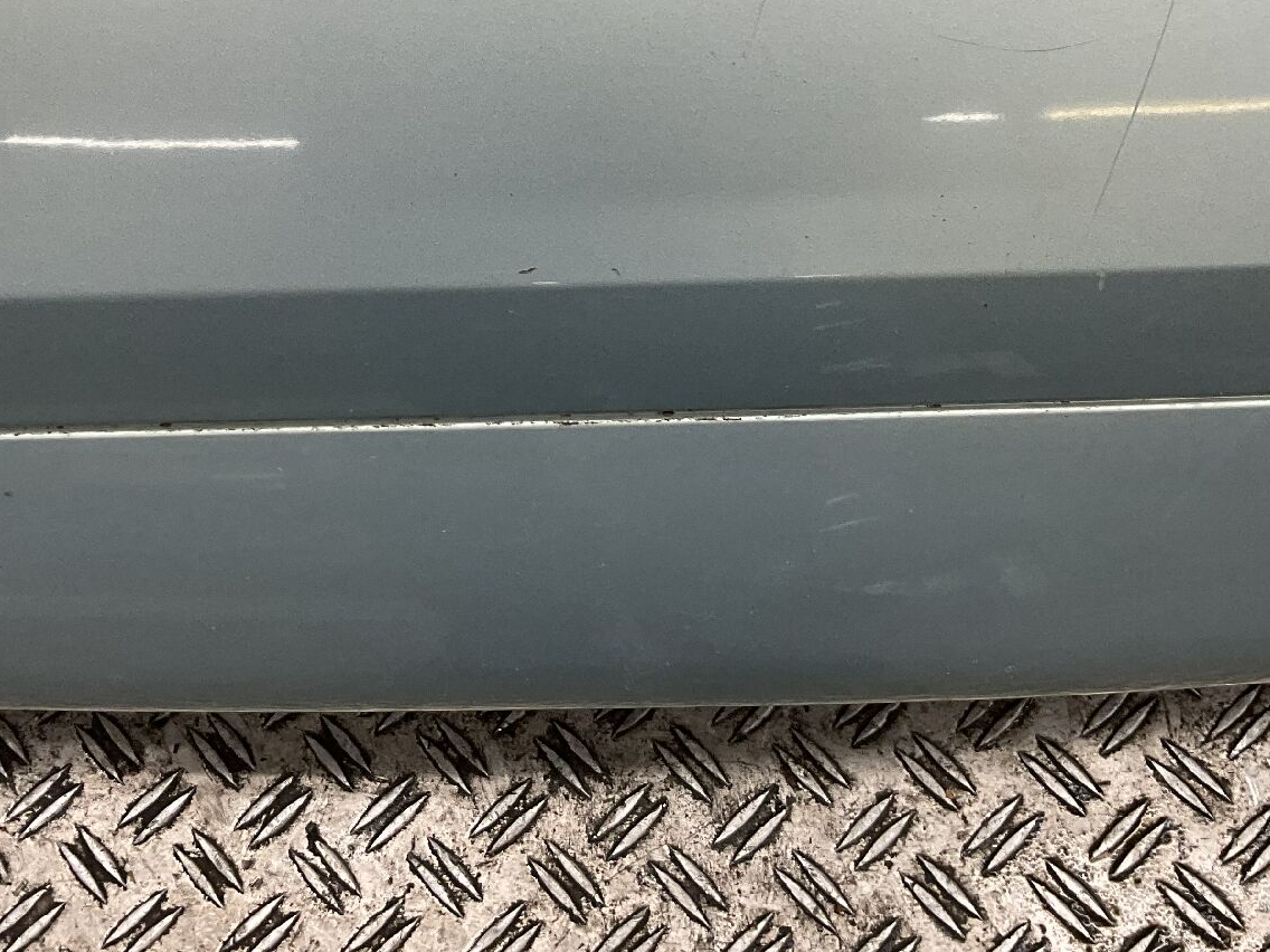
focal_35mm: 49
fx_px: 1798
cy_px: 166
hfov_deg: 38.9
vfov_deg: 28.9
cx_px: 592
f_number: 1.8
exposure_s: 1/100
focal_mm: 3
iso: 32
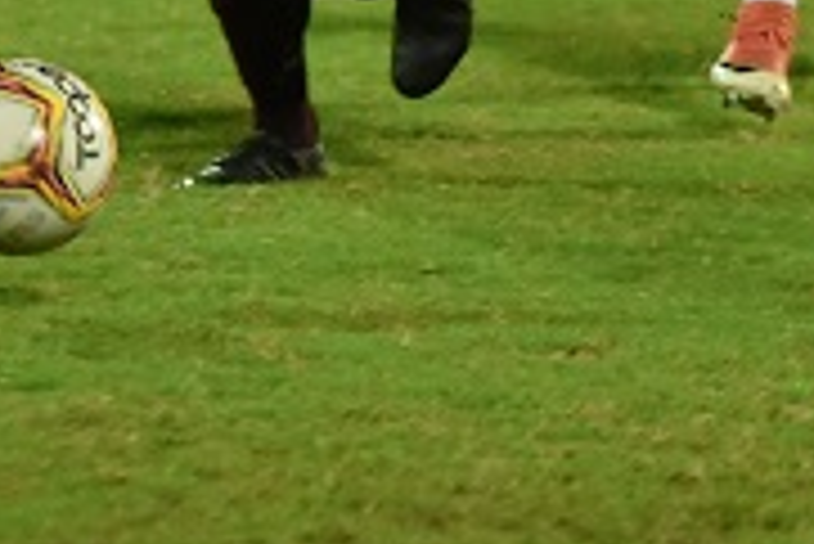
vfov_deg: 1.6
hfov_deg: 2.3
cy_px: -492
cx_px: 378
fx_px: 20004
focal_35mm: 884
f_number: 4
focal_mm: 200
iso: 8000
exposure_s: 1/400
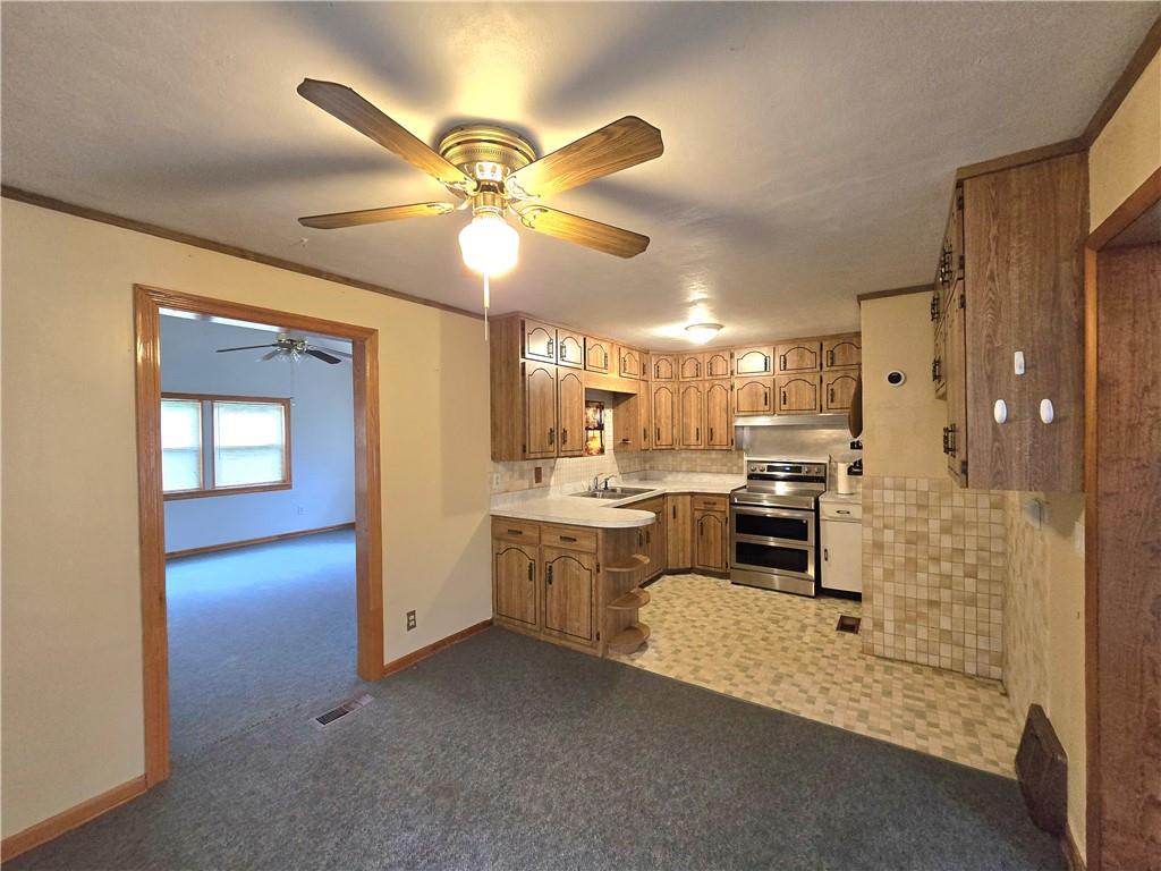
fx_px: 436
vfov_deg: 89.9
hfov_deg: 106.2
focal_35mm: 13
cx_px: 580
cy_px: 436
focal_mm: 2.2
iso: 800
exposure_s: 1/60.2
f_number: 2.2
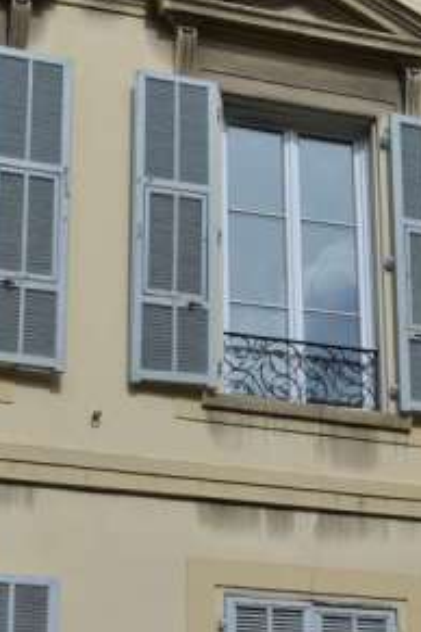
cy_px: 382
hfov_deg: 10.0
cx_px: 675
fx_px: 2315
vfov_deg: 15.5
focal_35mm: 132
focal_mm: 48
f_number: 8
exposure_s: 1/250
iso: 125
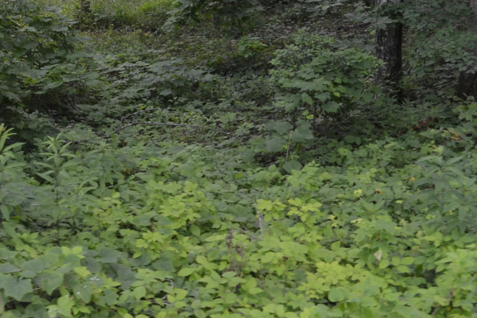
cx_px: 117
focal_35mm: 82
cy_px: -41
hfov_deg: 24.5
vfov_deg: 16.1
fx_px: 1086
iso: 280
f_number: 5.6
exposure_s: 1/125
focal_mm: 22
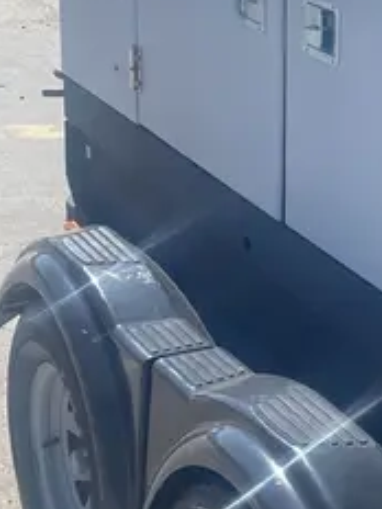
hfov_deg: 16.6
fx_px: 1207
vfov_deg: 23.6
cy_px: 137
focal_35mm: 82
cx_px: 553
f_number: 1.6
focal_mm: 4.2
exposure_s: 1/3205
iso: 50
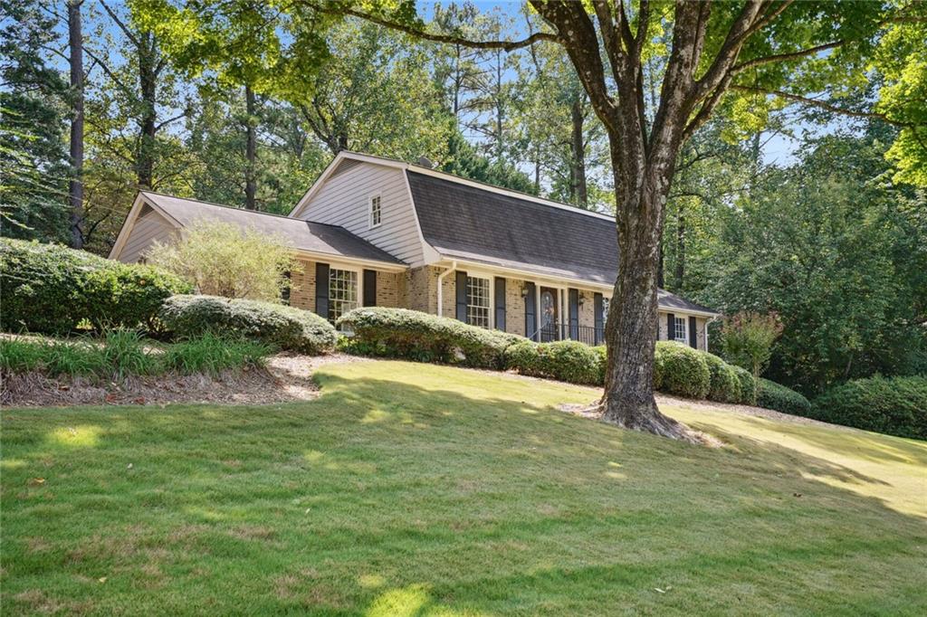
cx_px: 464
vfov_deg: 43.6
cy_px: 308
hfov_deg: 61.9
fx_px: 772
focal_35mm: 30
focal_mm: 30
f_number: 6.3
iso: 400
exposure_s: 1/320
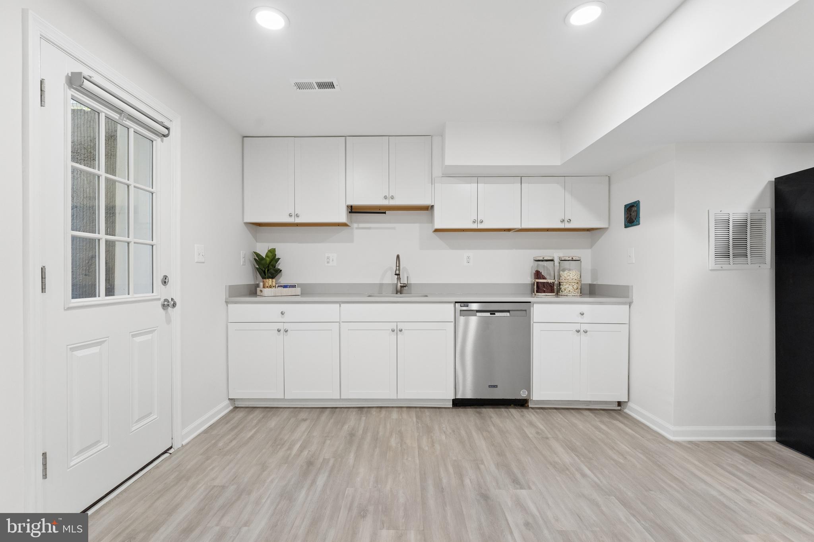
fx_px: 362
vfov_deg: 73.7
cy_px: 271
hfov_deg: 96.7
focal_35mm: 16
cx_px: 407
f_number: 7.1
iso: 1250
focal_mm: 16
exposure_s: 1/80
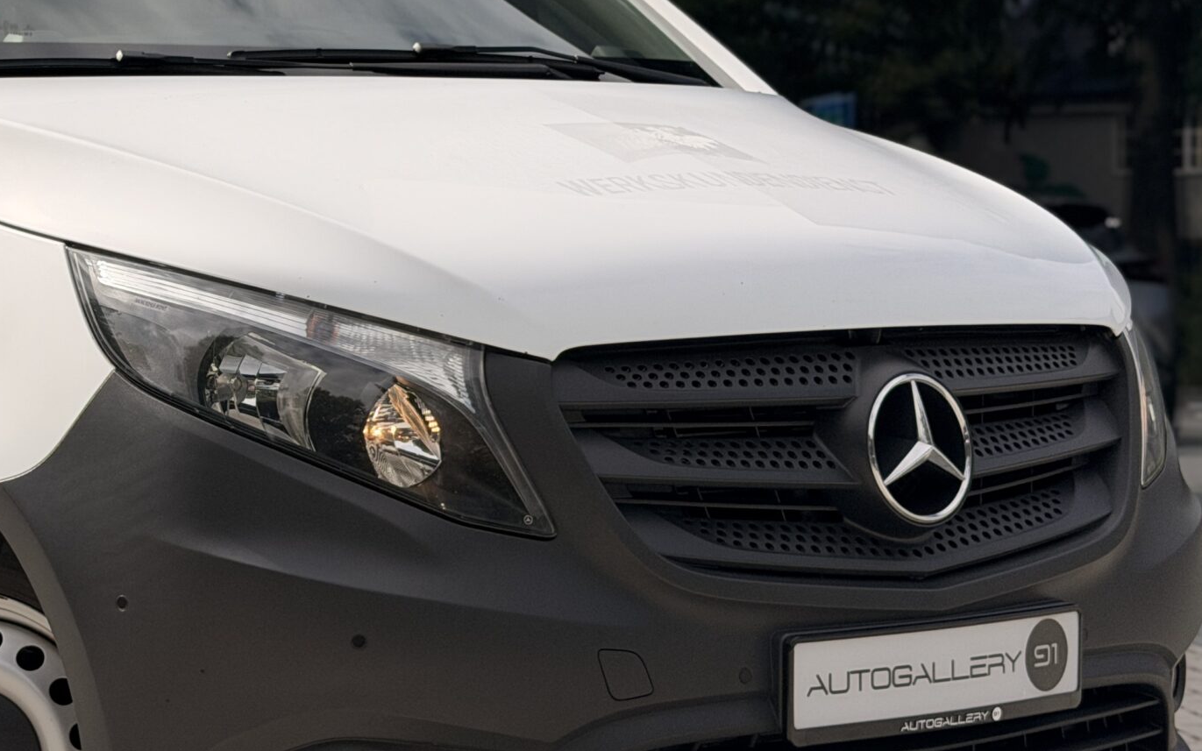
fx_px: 3112
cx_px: 115
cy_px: 359
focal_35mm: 95
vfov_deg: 13.8
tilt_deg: -2.4
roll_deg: +0.3
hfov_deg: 21.4
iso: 64
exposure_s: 1/7143
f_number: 1.78
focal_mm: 6.76
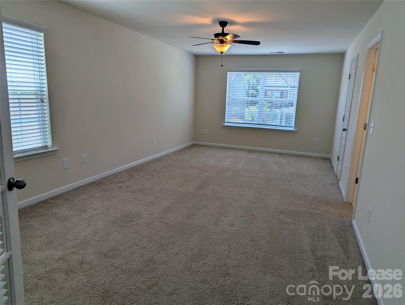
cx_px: 202
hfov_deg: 71.5
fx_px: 281
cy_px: 152
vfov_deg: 56.9
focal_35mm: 24
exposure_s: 1/176
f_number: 1.85
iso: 43
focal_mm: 6.81
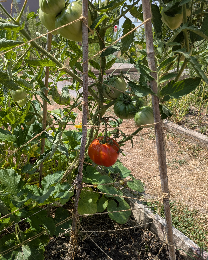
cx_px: 105
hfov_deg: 54.9
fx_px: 200
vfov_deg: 65.9
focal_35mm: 26
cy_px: 119
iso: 25
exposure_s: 1/1088
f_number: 1.7
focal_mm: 4.53
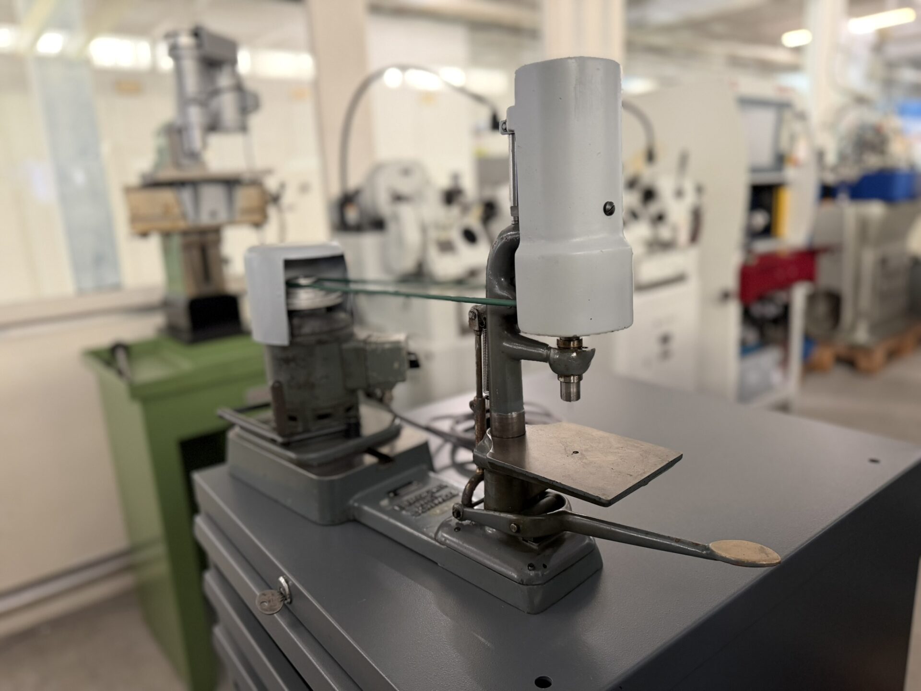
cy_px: 346
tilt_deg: -12.1
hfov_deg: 71.6
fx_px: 639
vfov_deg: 56.8
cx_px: 460
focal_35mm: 24
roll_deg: +2.8
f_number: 1.78
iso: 250
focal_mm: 6.76
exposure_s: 1/50
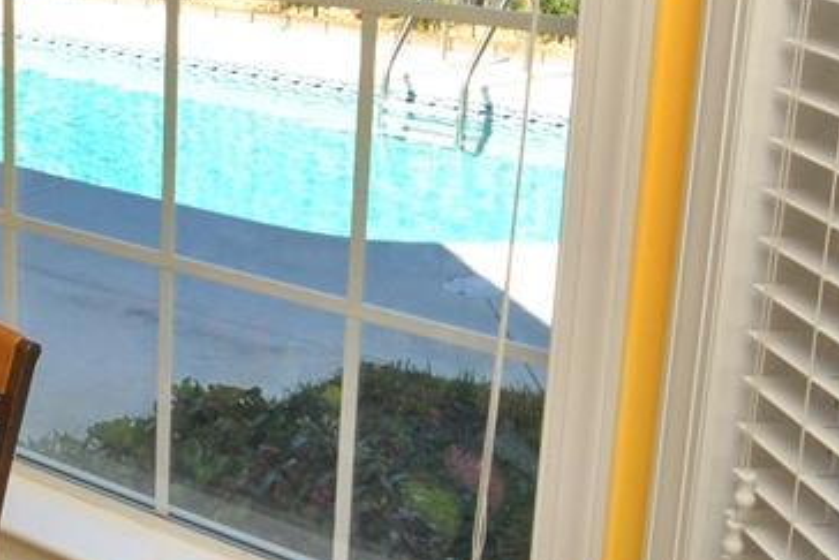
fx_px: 1539
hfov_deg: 29.3
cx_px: 85
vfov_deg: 20.6
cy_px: 206
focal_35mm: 66
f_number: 10
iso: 400
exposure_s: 1/200
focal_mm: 10
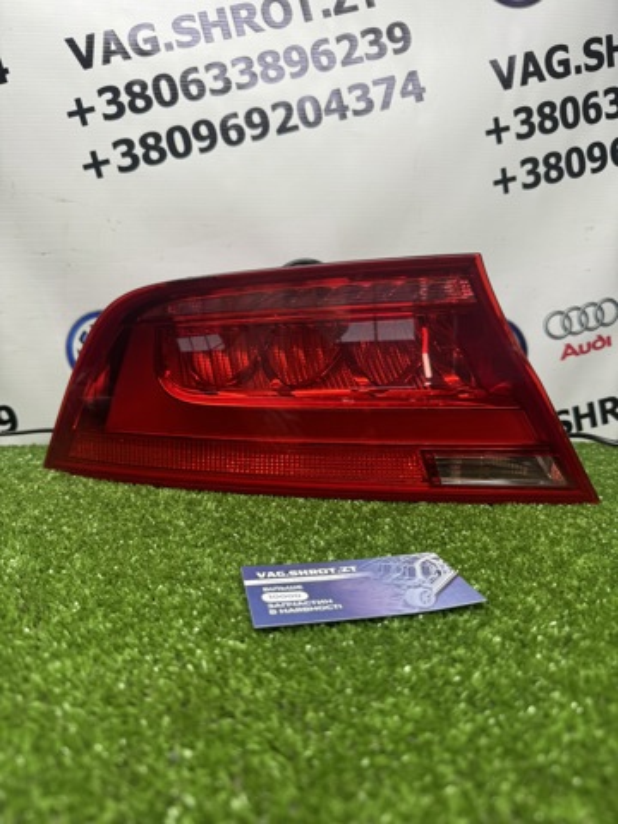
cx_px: 309
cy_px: 412
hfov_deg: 56.8
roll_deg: -0.9
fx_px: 571
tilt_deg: -8.0
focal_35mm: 24
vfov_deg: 71.6
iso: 64
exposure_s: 1/100
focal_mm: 6.76
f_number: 1.78
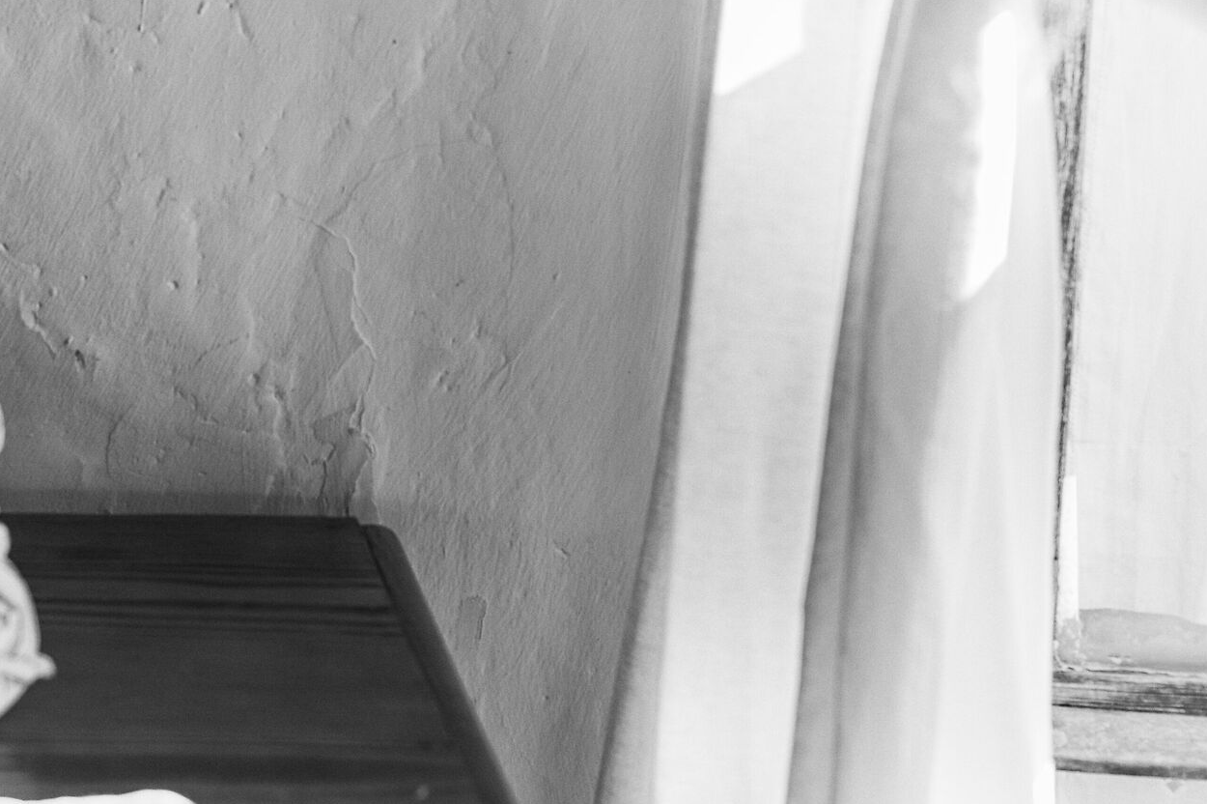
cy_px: 325
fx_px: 3217
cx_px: 384
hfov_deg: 21.2
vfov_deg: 14.2
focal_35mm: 96
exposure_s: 1/125
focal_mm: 50
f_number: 4
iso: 200
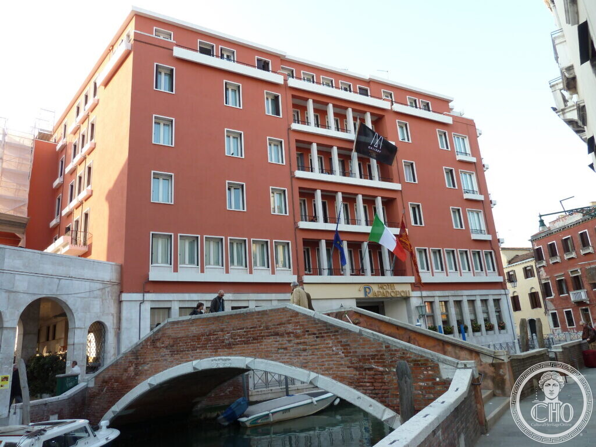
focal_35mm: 25
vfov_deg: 54.9
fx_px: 430
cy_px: 224
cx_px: 298
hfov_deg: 69.4
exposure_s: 1/100
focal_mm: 4.1
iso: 80
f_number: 3.5
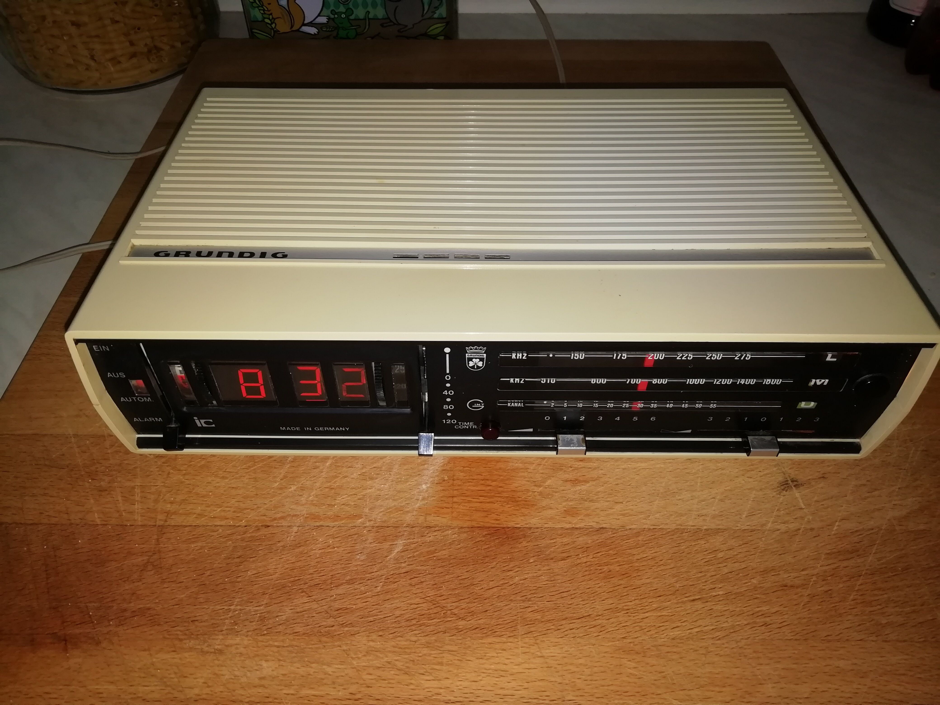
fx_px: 706
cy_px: 352
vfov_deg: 53.1
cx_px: 470
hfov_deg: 67.3
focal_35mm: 26
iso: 64
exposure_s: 1/50
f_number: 2.2
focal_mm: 3.21
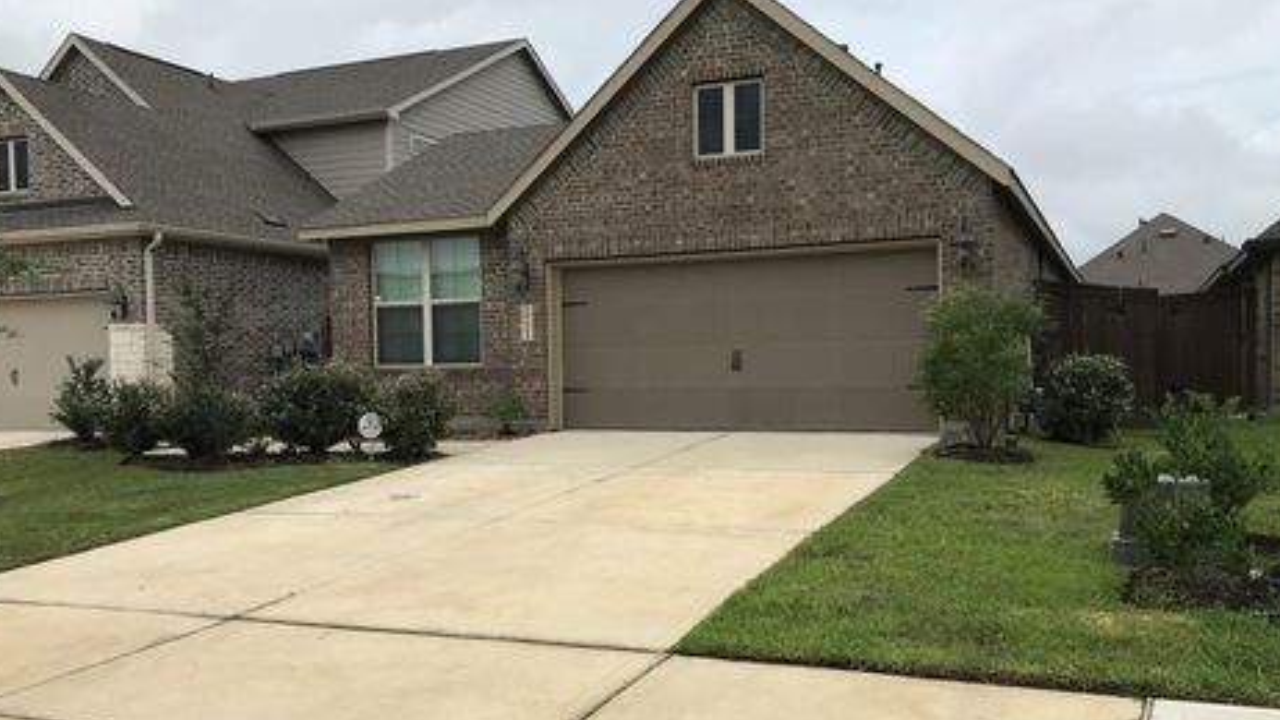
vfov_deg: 35.6
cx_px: 629
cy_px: 406
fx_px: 1120
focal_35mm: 33
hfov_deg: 59.5
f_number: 1.8
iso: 20
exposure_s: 1/3690
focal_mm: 3.99
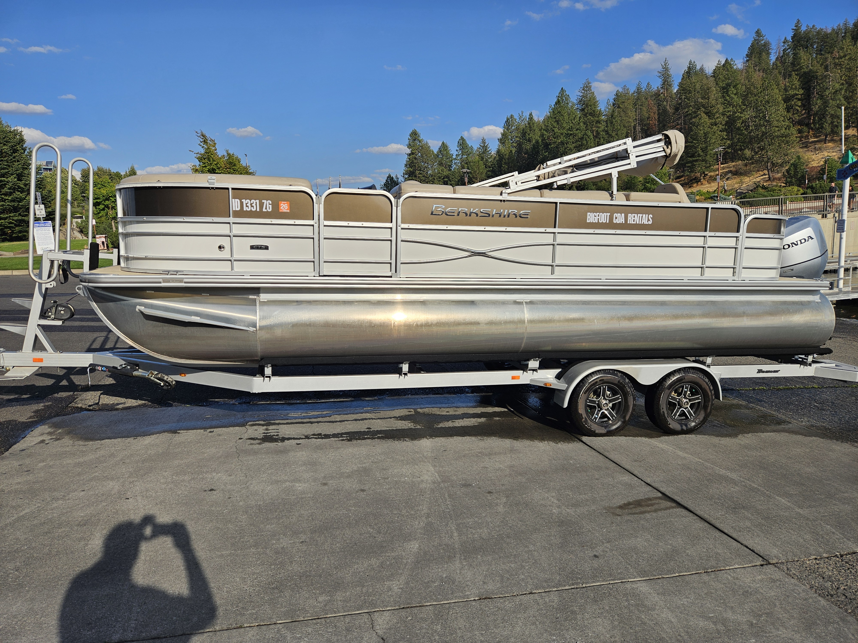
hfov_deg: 73.9
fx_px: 570
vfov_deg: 58.9
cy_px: 322
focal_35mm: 23
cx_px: 429
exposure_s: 1/2882
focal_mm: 5.4
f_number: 1.8
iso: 25
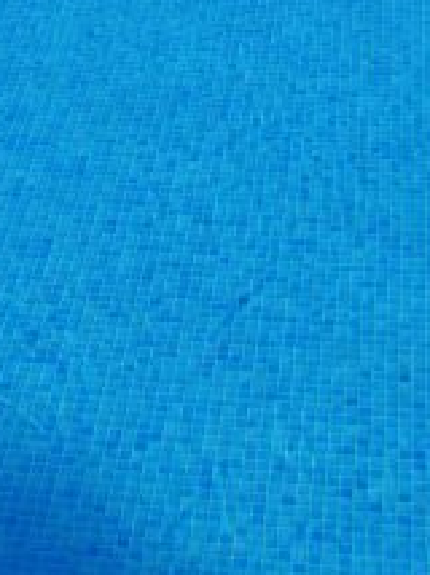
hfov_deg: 12.8
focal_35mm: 115
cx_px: 137
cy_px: -344
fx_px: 1909
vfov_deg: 15.5
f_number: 1.8
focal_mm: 5.59
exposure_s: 1/1737
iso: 80
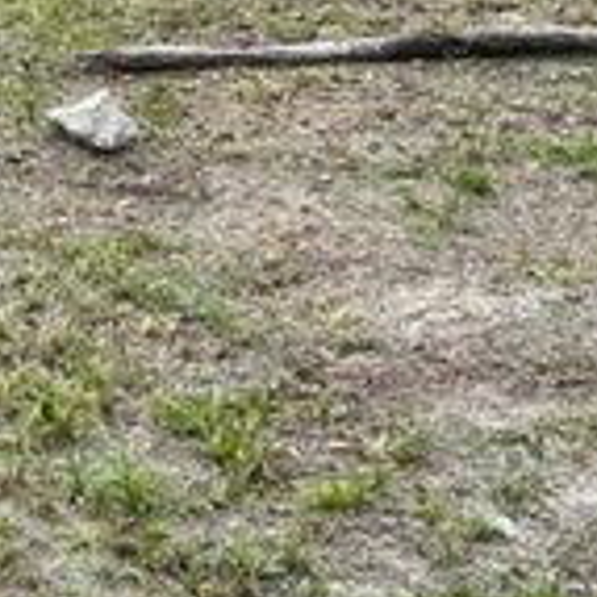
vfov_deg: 15.6
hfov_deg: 16.7
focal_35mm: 103
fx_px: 2010
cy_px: -284
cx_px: 63
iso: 50
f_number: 1.5
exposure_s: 1/1901
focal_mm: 5.7
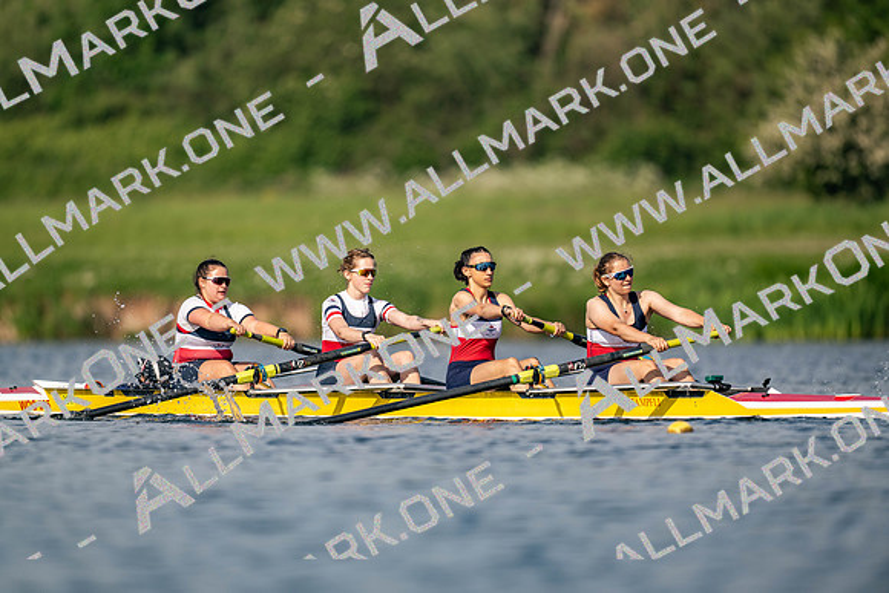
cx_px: 444
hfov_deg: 3.4
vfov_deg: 2.3
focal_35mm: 600
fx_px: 14819
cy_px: 296
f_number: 4
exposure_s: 1/2500
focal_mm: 600
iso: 220
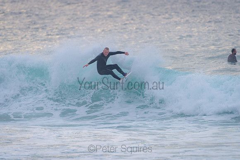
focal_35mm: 613
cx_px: 116
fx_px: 4088
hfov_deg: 3.4
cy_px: 78
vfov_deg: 2.2
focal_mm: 500
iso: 360
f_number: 5.6
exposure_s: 1/1250
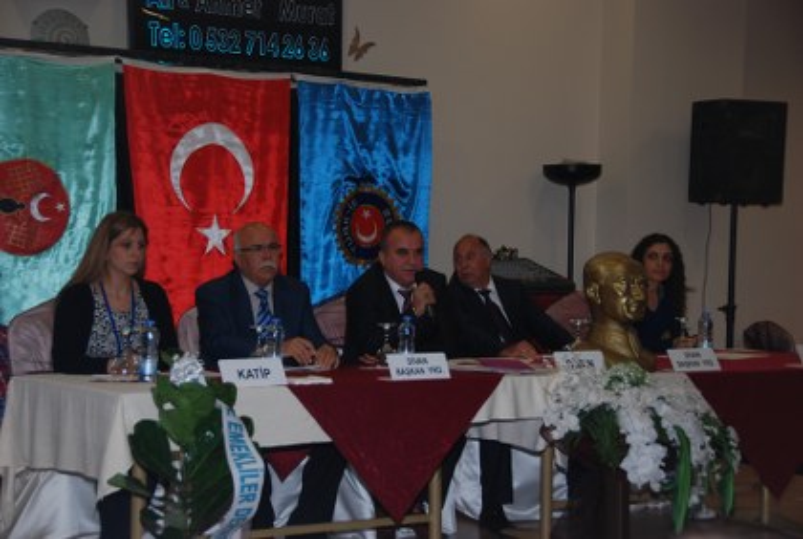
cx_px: 402
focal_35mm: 72
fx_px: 1609
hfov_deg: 28.0
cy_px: 270
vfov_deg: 19.0
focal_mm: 48
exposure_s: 1/60
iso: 200
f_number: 4.8
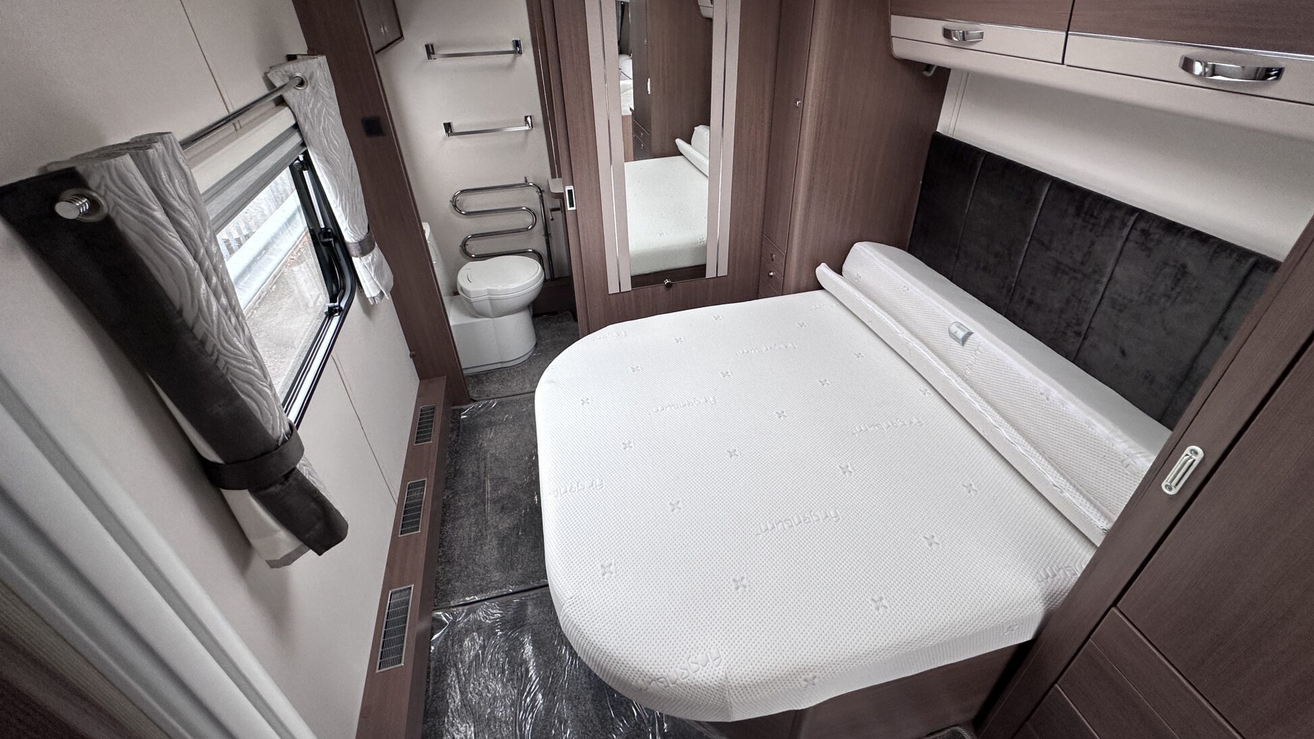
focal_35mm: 16
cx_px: 658
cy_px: 312
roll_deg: +0.7
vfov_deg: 66.7
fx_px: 557
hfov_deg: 99.4
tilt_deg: -30.9
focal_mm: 2.22
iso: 125
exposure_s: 1/99
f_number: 2.2
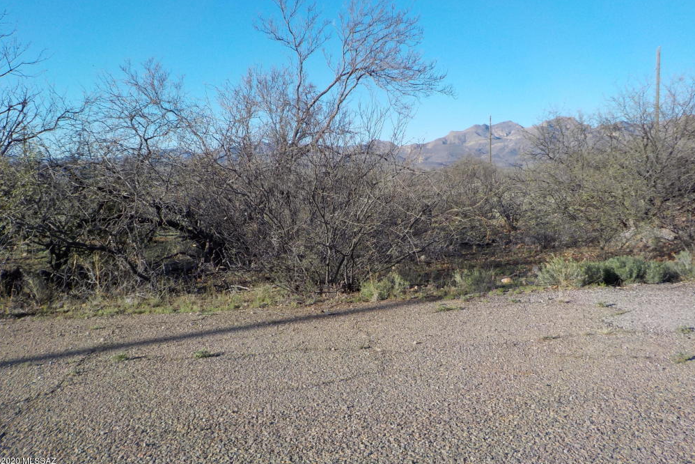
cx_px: 347
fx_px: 618
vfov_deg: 41.1
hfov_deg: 58.7
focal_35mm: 32
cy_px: 213
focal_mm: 4.1
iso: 125
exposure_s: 1/800
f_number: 3.3
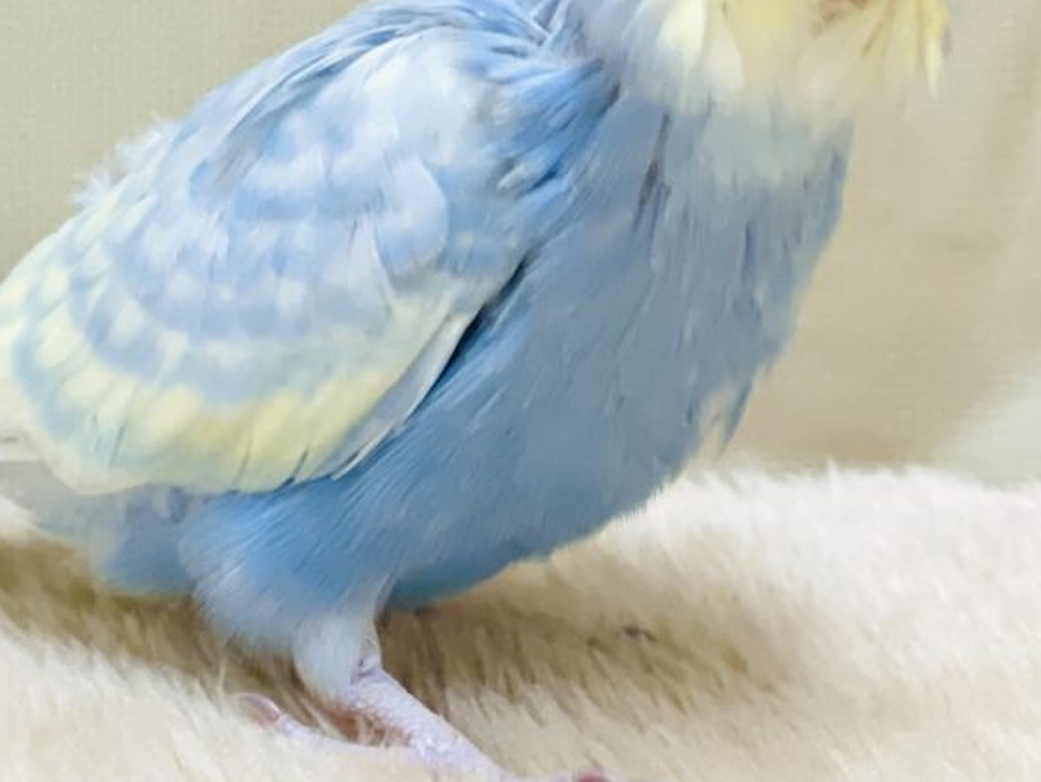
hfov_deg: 17.7
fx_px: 3340
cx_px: 437
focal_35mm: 111
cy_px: 178
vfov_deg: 13.3
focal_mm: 6
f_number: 2
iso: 100
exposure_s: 1/99
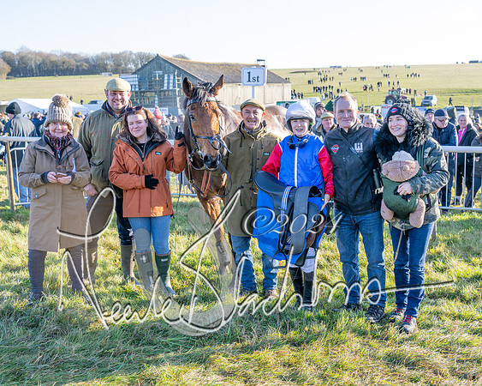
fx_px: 626
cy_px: 193
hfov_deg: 42.1
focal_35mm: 44
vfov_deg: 34.2
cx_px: 257
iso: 400
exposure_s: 1/500
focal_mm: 39
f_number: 5
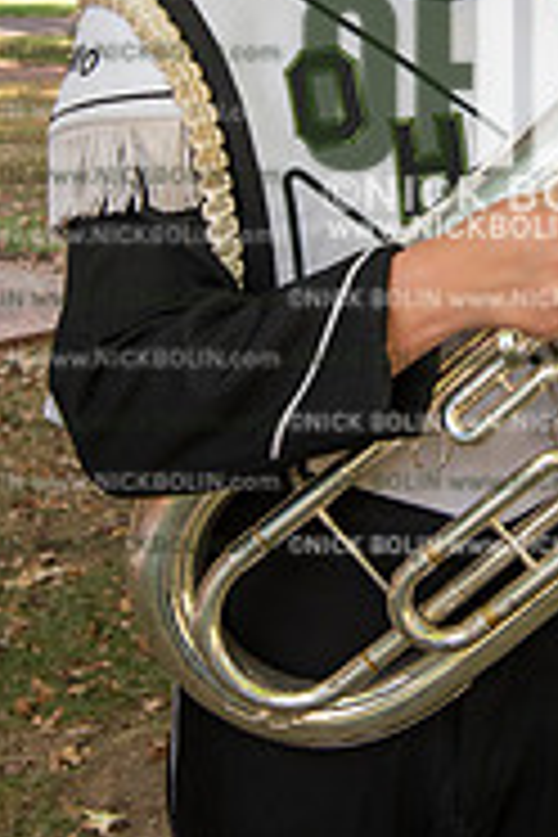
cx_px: 490
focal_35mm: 87
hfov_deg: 15.5
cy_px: 112
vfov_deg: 22.9
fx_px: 2023
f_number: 8
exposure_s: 1/100
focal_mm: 36
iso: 500
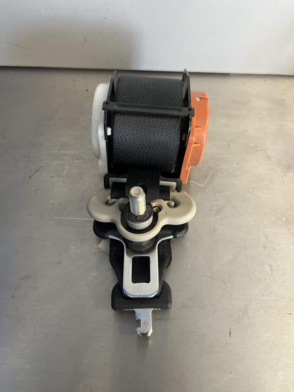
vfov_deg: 67.3
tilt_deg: -62.8
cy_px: 196
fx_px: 294
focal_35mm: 26
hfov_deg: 53.1
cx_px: 147
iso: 160
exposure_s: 1/60
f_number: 1.6
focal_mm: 5.1
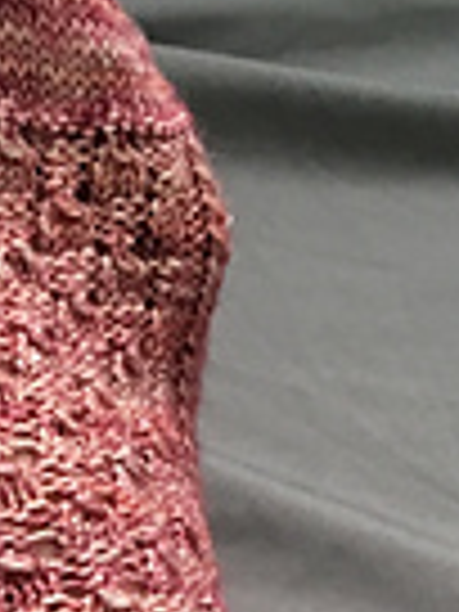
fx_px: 2404
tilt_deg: -48.7
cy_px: 1044
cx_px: -126
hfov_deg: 10.7
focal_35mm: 136
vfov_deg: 13.3
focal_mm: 4.15
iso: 32
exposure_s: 1/30
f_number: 2.2
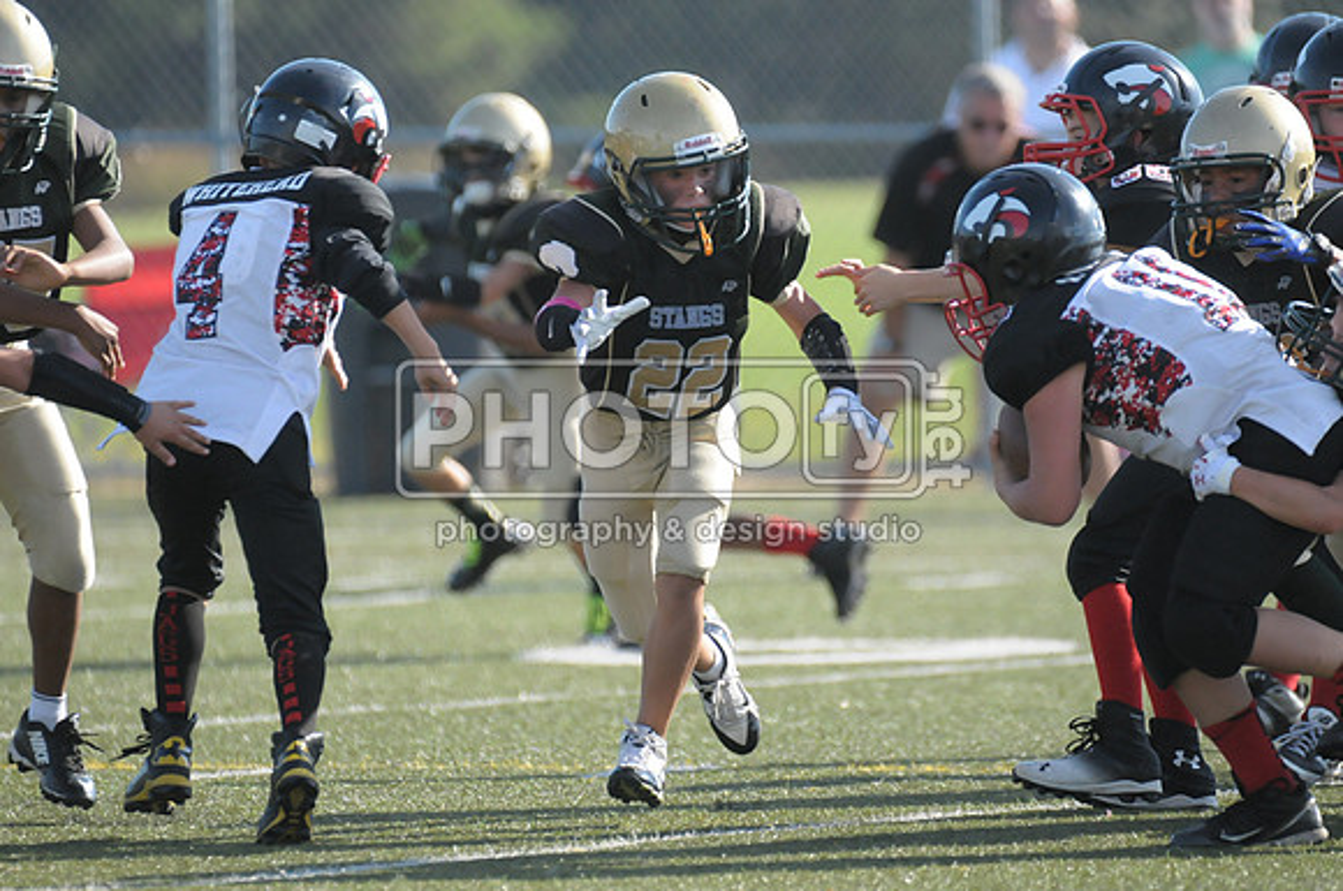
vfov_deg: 2.7
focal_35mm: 510
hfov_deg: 4.0
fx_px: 18999
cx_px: 672
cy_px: 446
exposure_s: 1/4000
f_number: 4
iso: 1600
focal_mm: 340
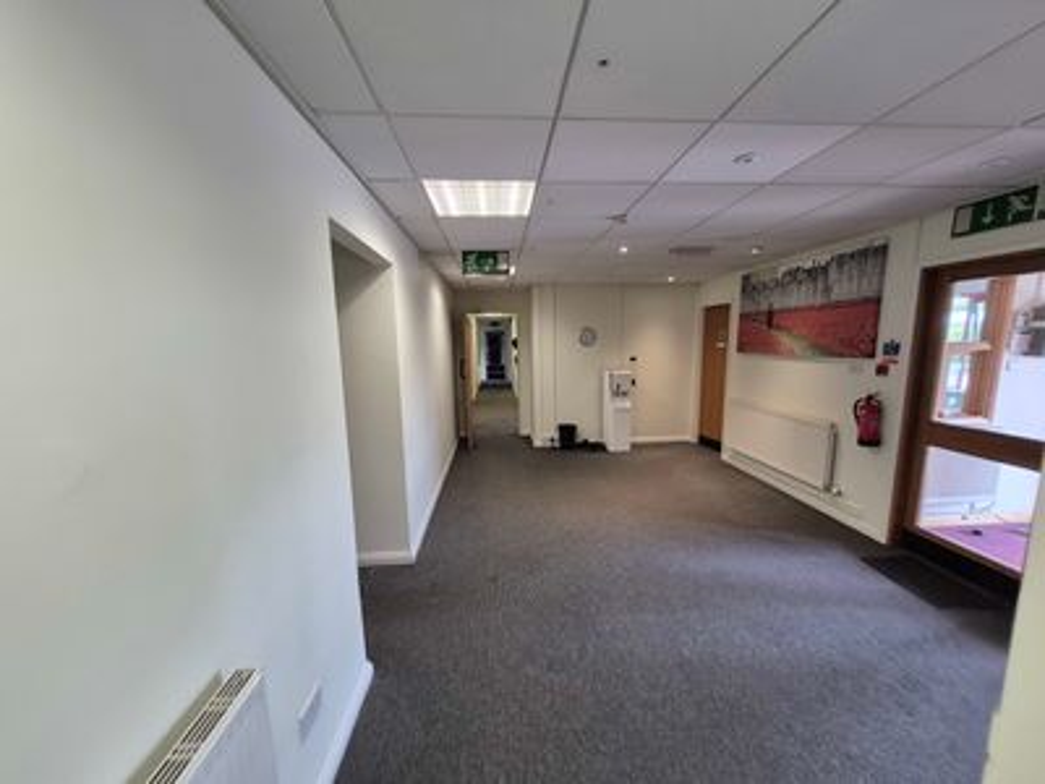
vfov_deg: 89.9
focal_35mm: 13
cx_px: 522
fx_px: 392
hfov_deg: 106.2
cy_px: 392
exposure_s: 1/50
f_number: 2.2
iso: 160
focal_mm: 1.74
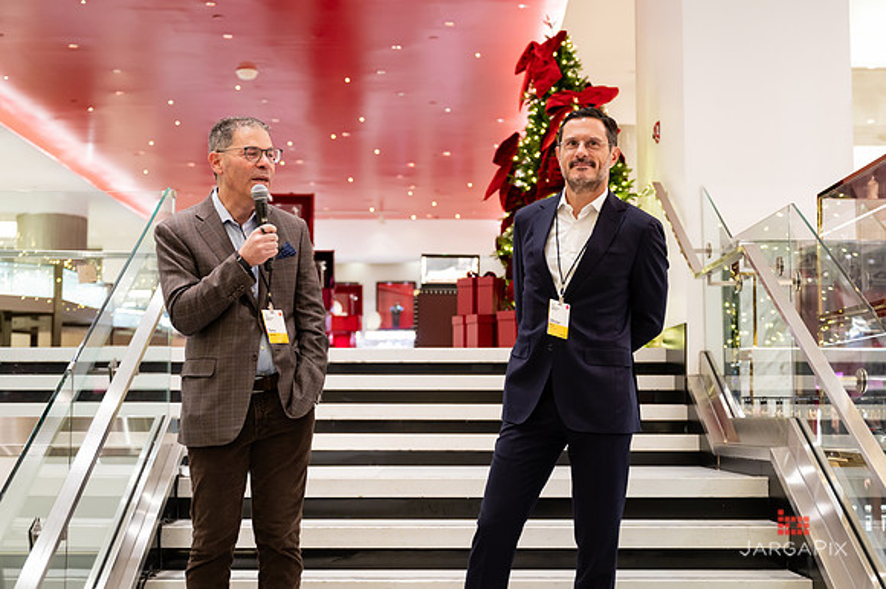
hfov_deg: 39.3
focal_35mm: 50
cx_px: 444
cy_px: 282
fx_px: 1242
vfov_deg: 26.7
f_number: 3.2
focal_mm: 47
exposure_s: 1/160
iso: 1250
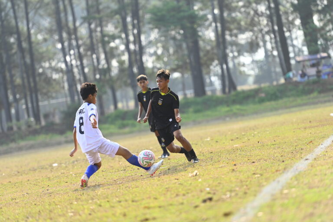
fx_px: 1665
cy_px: 111
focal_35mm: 180
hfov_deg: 11.4
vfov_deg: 7.6
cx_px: 166
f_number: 2.8
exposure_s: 1/1250
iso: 250
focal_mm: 180
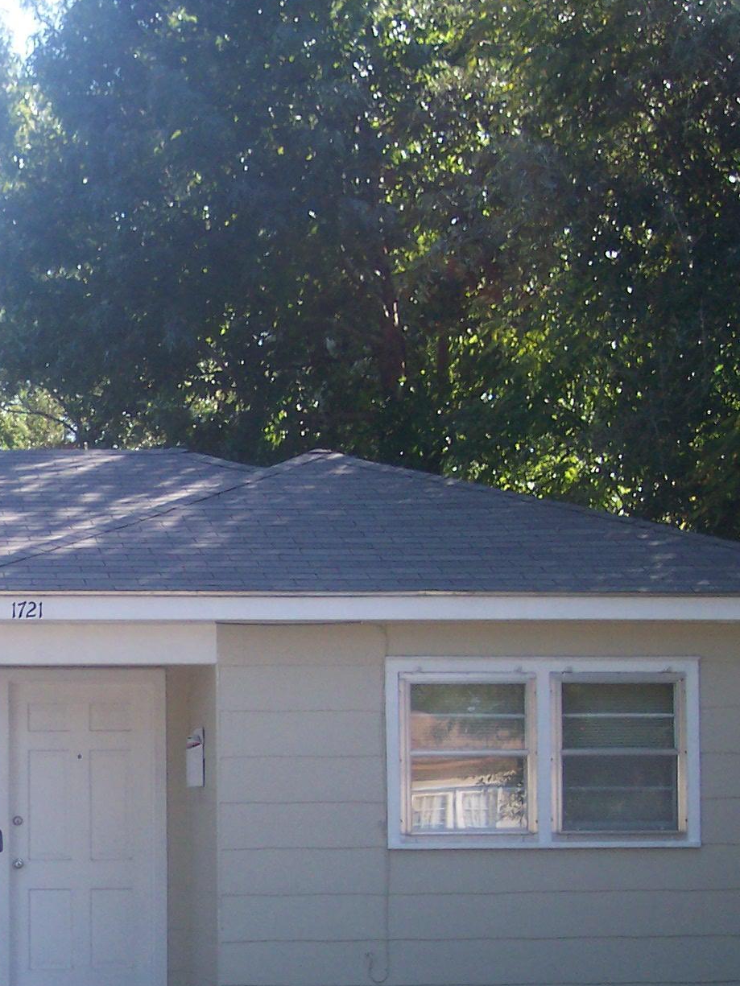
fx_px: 2280
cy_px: 728
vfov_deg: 24.2
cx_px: -167
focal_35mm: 80
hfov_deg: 17.5
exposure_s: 1/350
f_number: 2.8
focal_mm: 8
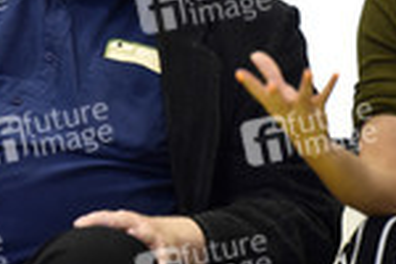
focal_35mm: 602
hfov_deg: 3.4
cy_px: 69
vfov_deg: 2.3
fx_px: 6621
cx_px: 239
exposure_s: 1/125
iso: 4500
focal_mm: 200
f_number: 3.5
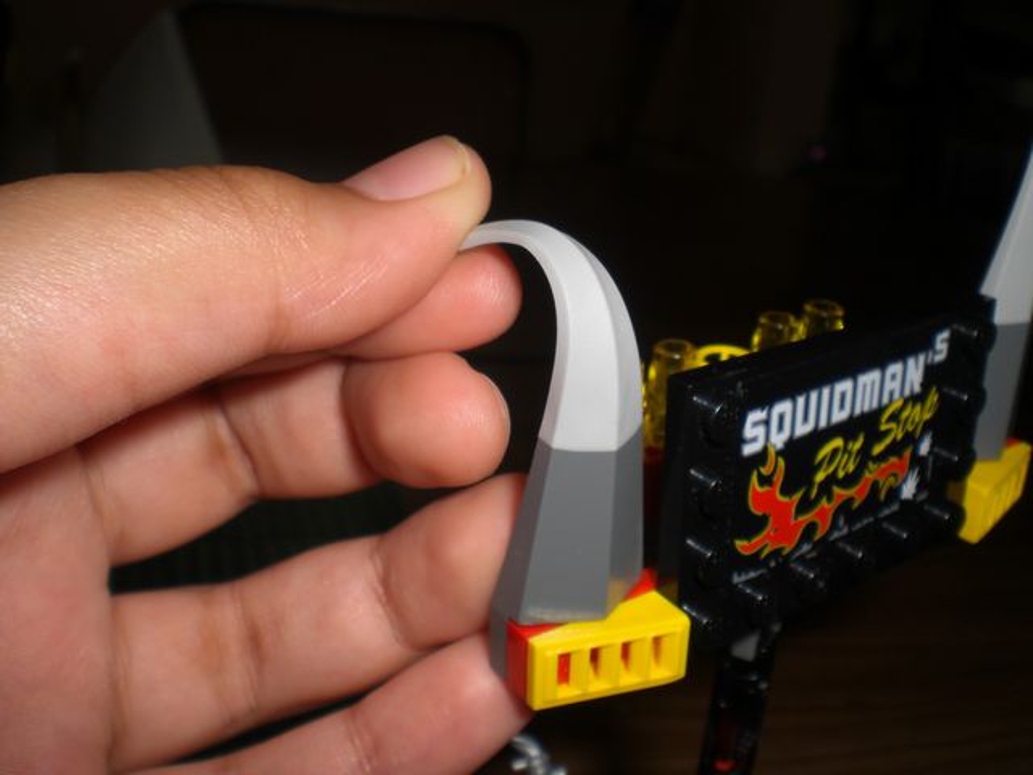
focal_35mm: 38
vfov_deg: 37.7
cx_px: 516
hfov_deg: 49.0
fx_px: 1134
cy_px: 388
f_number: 4.4
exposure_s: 1/60
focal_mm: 6.3
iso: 50
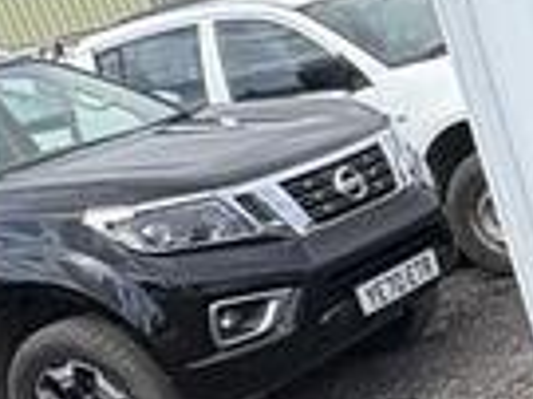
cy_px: 415
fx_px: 1431
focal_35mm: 93
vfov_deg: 15.5
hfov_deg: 17.9
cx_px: 892
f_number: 2.2
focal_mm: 2.22
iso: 50
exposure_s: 1/1126
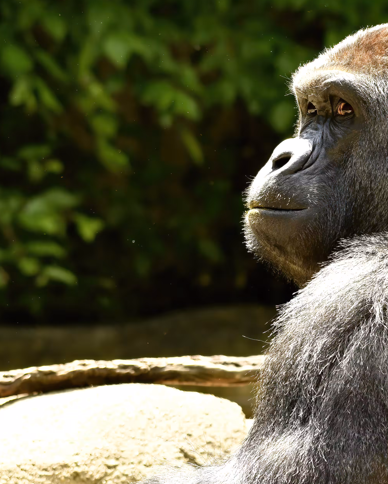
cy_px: 346
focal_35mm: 625
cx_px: 332
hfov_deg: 2.5
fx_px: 8970
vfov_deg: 3.1
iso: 800
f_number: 5.6
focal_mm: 200
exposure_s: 1/400
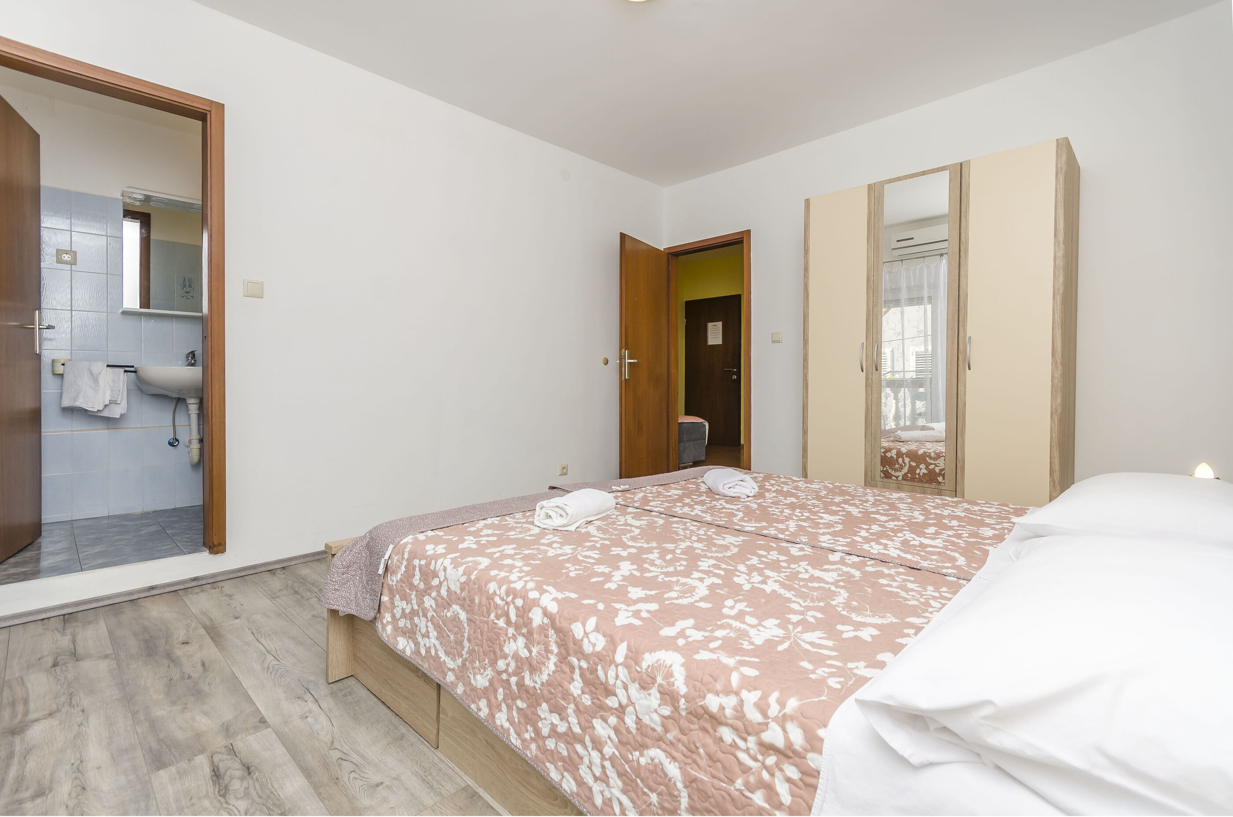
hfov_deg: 100.5
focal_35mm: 15
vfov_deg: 77.1
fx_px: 513
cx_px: 616
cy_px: 408
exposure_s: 1/60
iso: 100
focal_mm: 10
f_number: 7.1
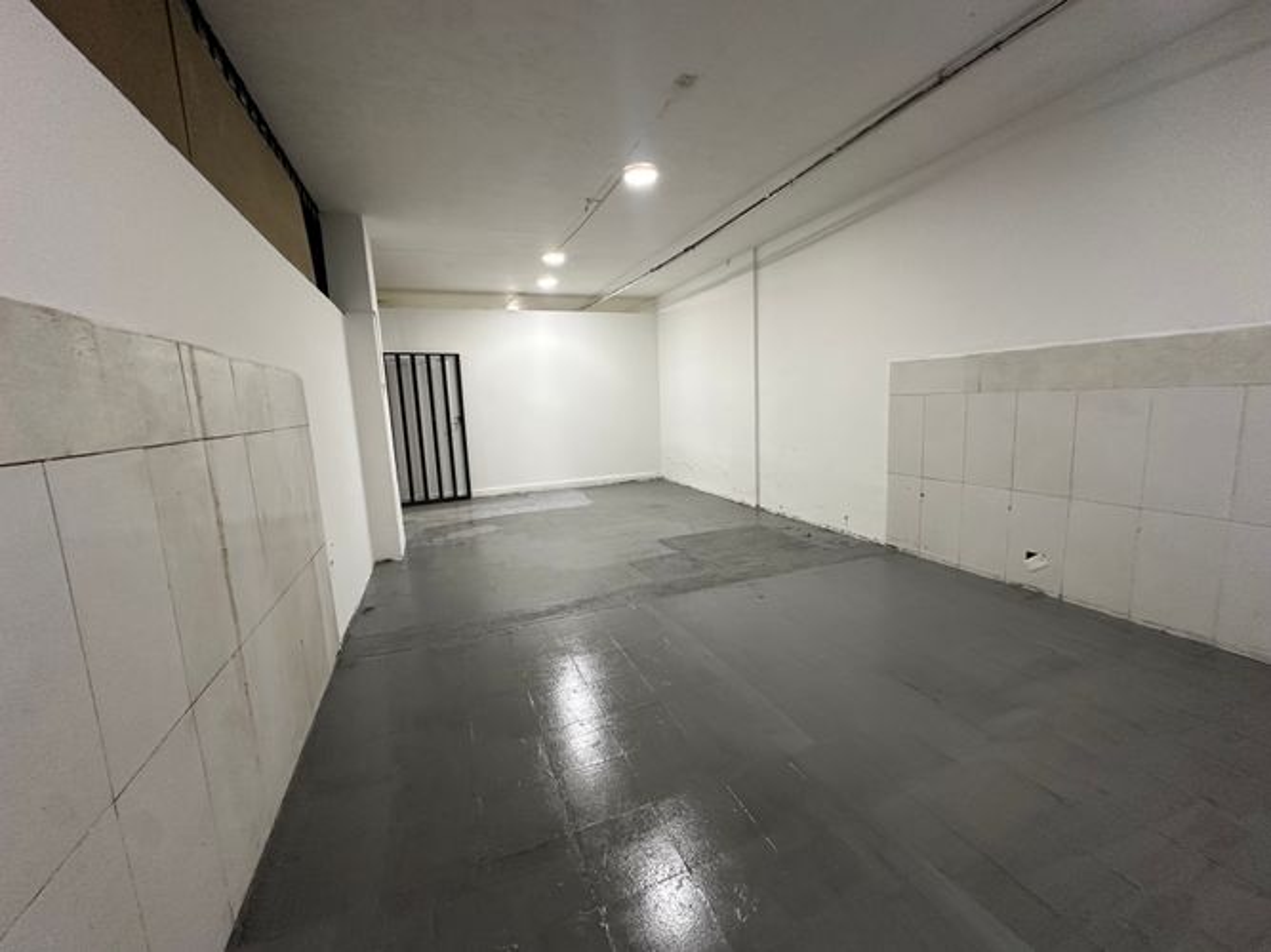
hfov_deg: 102.1
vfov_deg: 85.7
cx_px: 636
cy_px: 476
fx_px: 514
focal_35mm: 14
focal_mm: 2.22
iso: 200
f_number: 2.2
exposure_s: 1/60
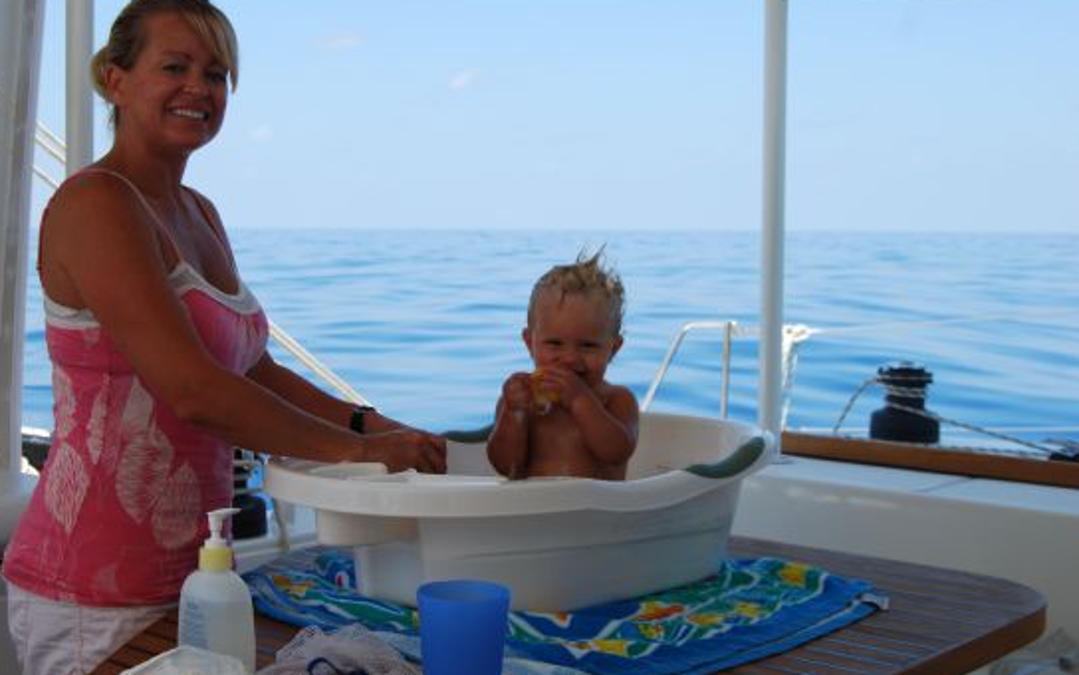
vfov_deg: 24.0
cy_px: 302
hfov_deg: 37.5
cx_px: 496
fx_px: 1588
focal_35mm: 54
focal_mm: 30
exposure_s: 1/200
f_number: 7.1
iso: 100
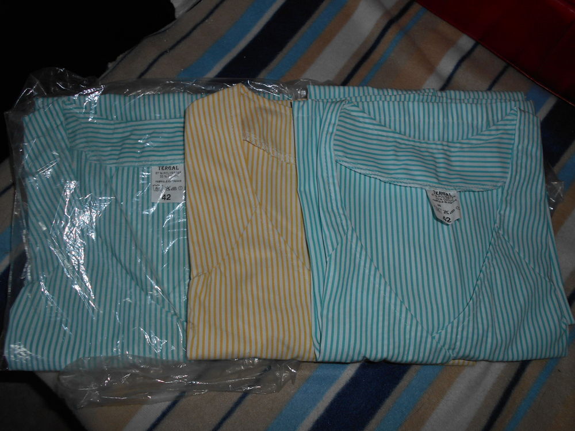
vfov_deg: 46.8
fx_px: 498
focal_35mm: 30
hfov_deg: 60.0
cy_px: 216
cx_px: 288
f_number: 3.4
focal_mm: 5.1
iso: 80
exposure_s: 1/25
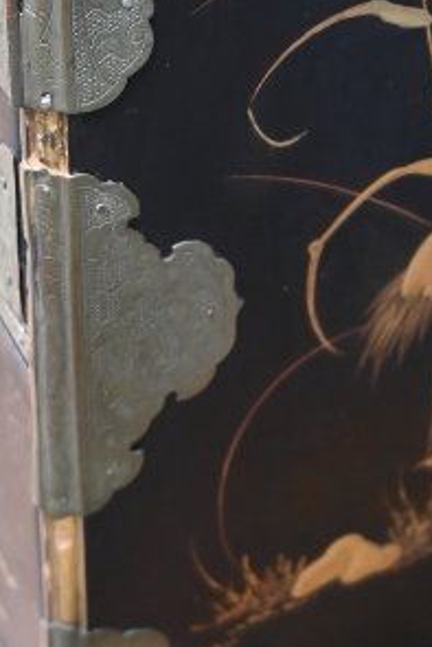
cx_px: 333
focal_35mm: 131
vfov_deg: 14.7
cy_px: -279
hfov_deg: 10.5
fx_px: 2355
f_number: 3.5
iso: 640
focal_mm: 21.5
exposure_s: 1/125
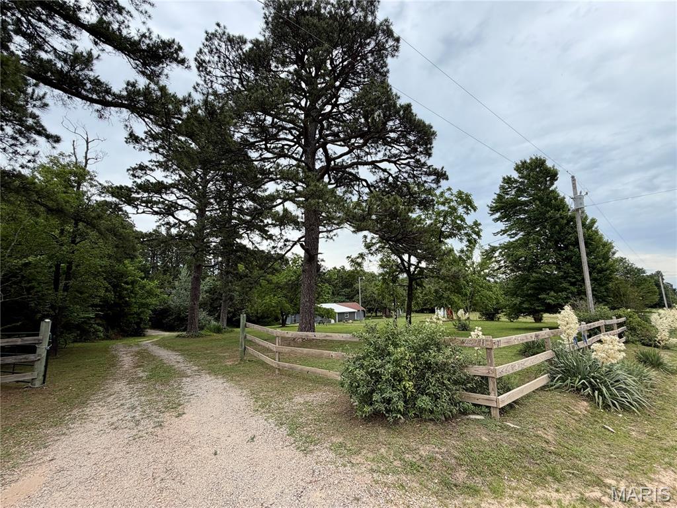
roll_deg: +1.4
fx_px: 274
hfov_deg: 102.1
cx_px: 338
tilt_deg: +9.0
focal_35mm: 14
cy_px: 254
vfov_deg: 85.7
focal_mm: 2.22
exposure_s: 1/770
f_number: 2.2
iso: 40
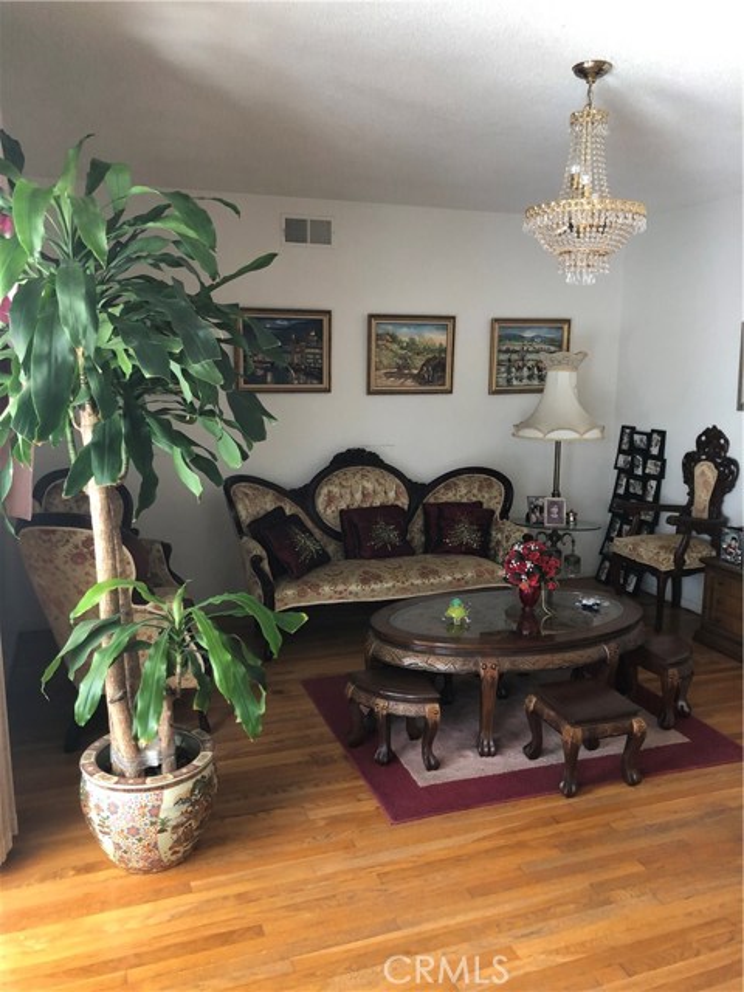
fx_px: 802
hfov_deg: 49.7
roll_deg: -0.2
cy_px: 496
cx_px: 372
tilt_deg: -9.1
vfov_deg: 63.4
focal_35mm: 28
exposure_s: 1/30
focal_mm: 3.99
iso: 40
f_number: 1.8
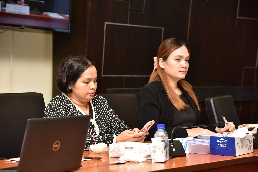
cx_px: 129
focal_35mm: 100
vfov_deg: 13.7
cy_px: 86
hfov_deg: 20.4
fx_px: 717
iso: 2000
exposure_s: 1/125
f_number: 5.6
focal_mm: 100
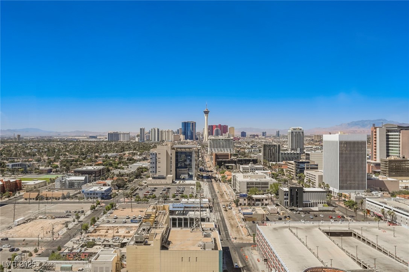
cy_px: 136
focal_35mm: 30
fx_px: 341
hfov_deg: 62.0
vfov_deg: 43.5
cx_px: 204
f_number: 8
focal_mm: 30
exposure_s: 1/320
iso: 100
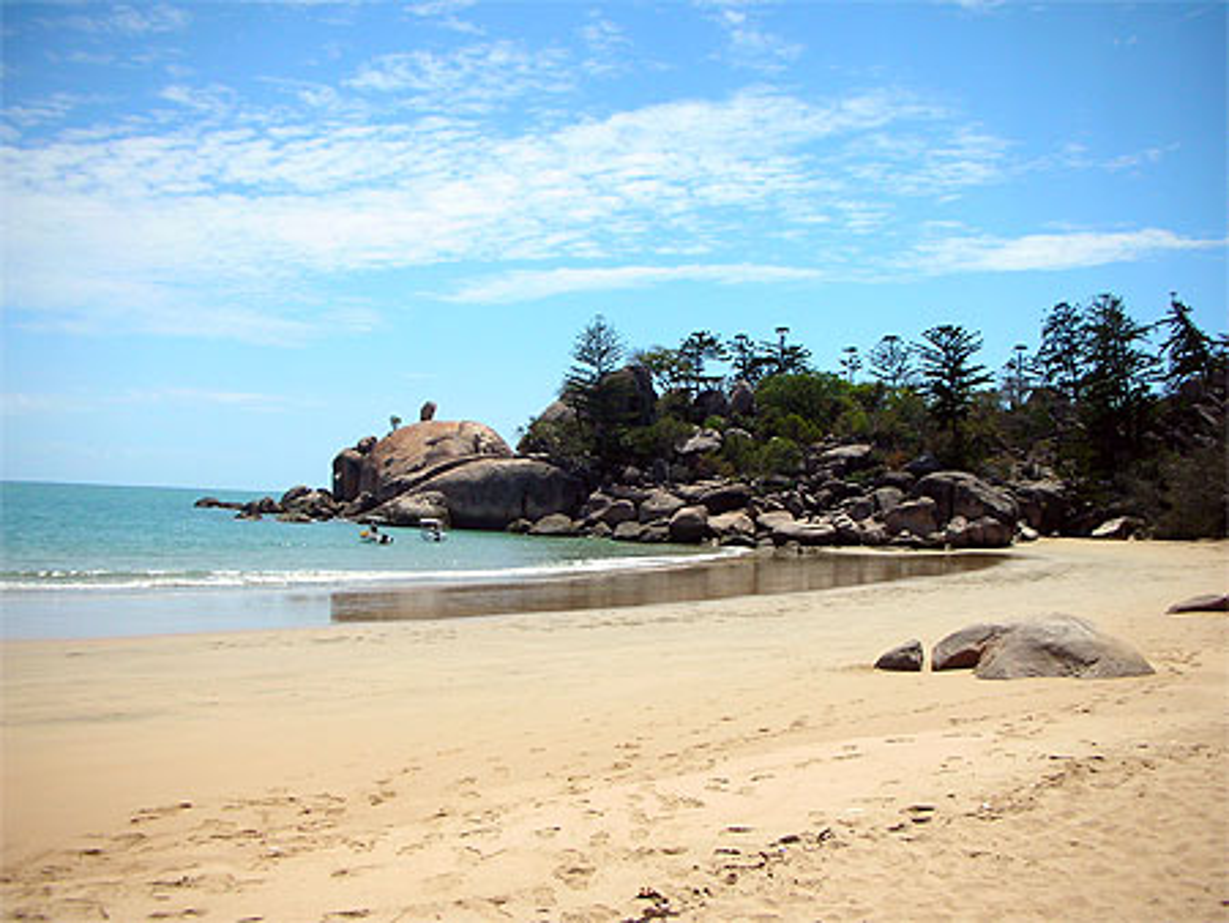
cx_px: 614
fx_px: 1243
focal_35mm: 35
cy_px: 462
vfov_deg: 40.7
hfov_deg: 52.6
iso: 50
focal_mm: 5.8
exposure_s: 1/180
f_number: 8.5
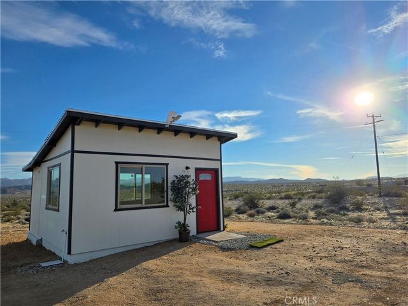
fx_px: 271
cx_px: 204
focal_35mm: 23
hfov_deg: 73.9
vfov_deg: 58.9
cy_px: 153
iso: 25
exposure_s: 1/5000
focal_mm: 5.4
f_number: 1.8
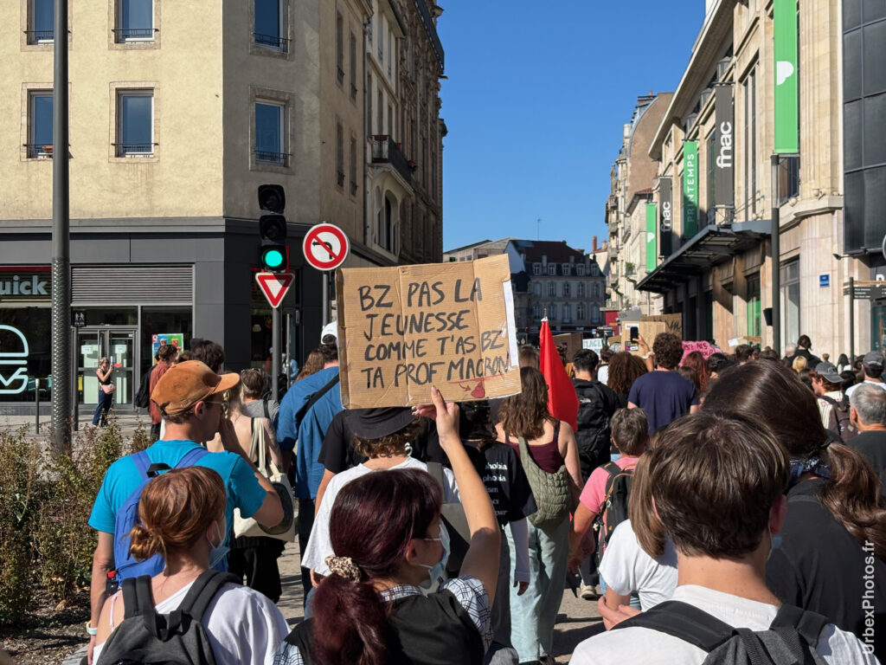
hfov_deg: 36.8
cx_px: 443
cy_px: 332
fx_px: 1331
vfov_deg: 28.0
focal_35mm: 52
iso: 32
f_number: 1.6
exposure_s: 1/2710
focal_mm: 5.96
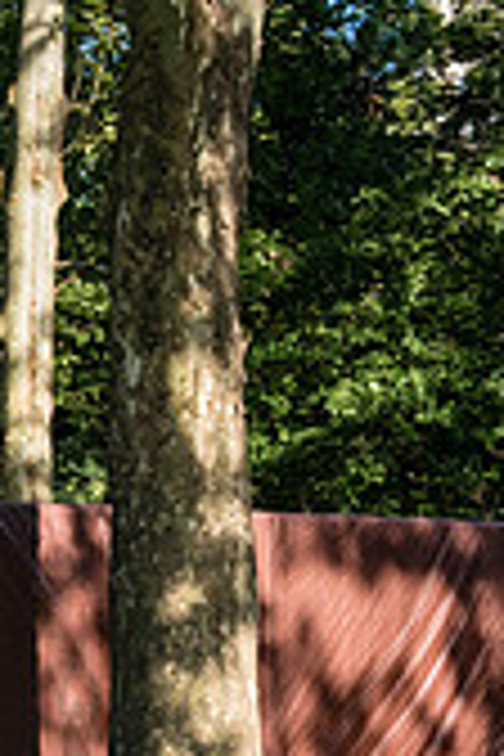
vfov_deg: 17.9
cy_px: 728
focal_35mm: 112
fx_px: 2352
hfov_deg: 10.1
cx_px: -832
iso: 1000
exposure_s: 1/1250
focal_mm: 31
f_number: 4.5
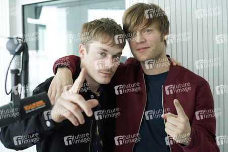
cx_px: 114
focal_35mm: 50
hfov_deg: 39.6
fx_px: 316
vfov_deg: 27.0
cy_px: 76
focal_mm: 50
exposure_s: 1/250
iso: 3200
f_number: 3.5
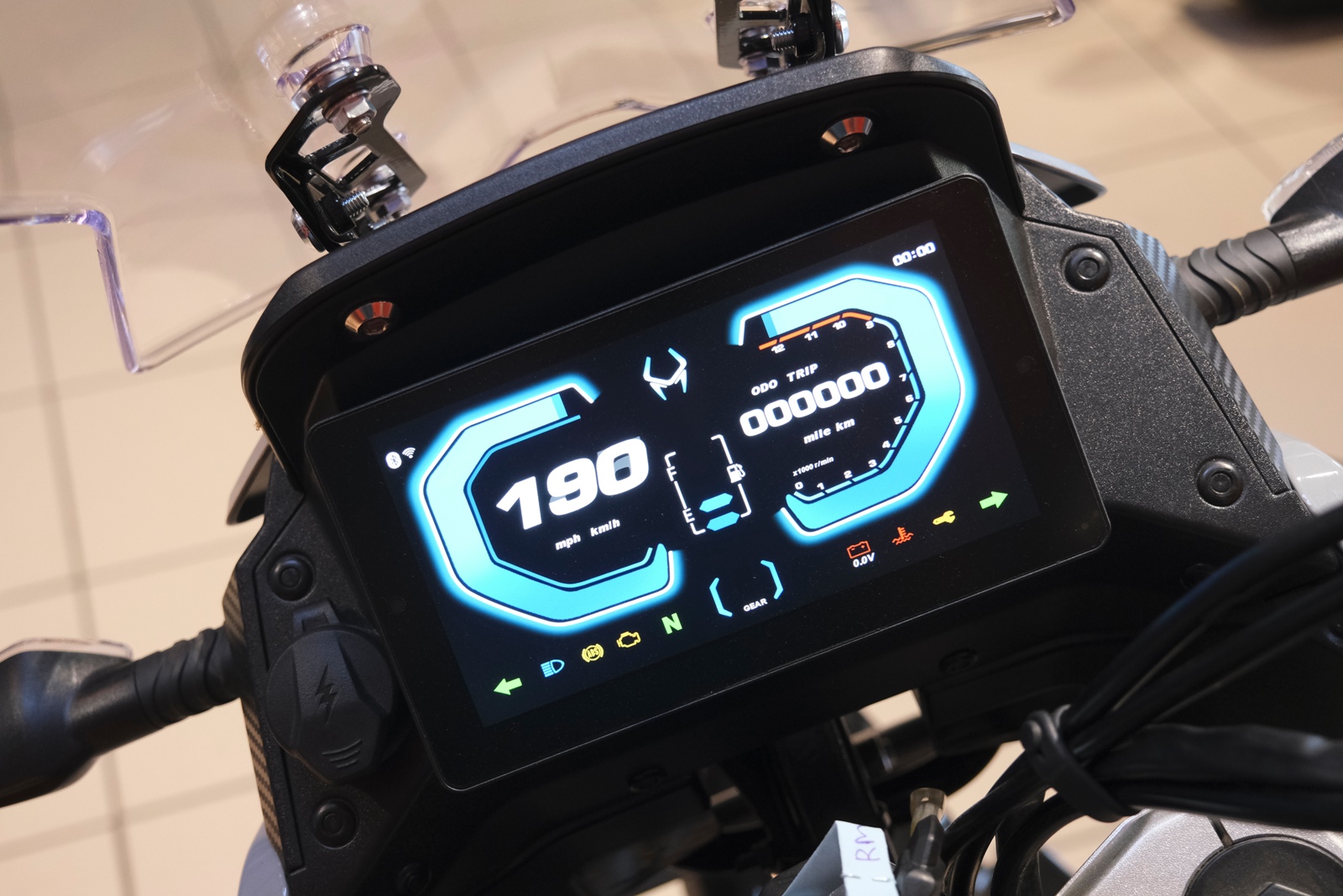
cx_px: 672
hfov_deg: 44.5
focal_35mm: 44
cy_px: 448
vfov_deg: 30.5
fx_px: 1641
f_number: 4
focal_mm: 29.2
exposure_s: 1/100
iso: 1600
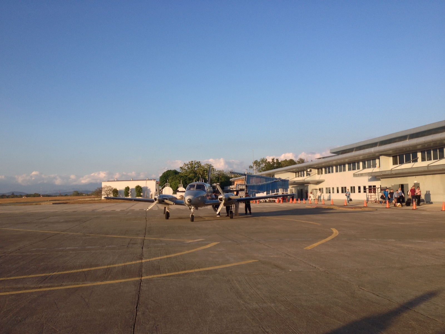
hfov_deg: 52.6
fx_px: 450
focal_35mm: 35
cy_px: 167
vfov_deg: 40.7
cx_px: 222
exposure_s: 1/681
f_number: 2.4
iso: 50
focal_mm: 4.28
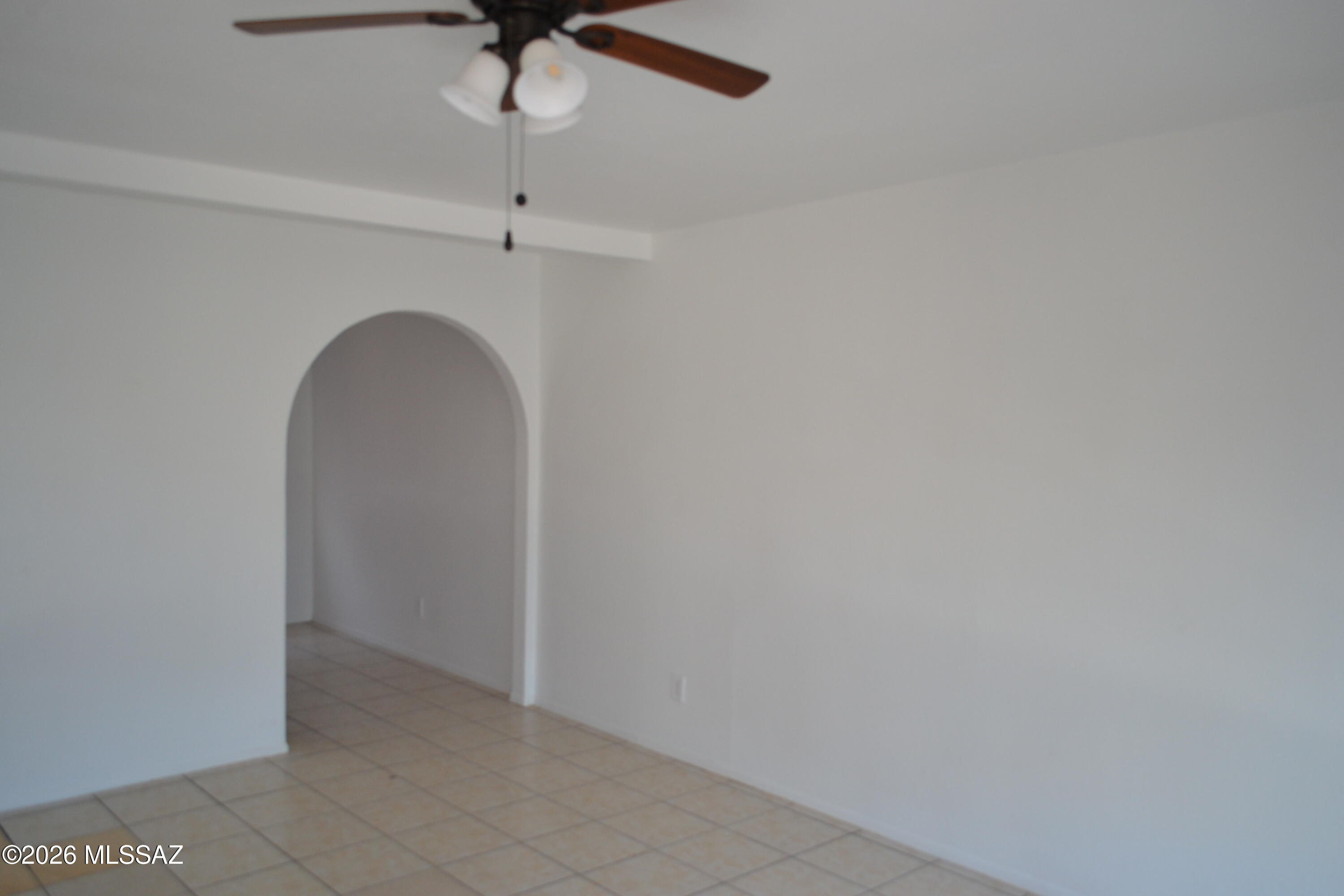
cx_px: 672
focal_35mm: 27
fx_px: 1008
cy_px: 448
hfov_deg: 67.4
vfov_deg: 47.9
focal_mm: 18
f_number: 3.5
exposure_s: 1/60
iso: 450
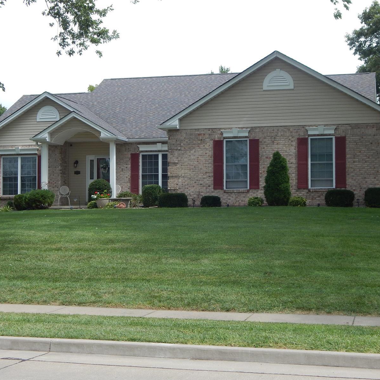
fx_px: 795
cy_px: 191
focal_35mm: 64
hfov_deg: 26.9
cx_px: 198
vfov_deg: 26.9
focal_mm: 9.7
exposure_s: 1/800
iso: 125
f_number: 3.8
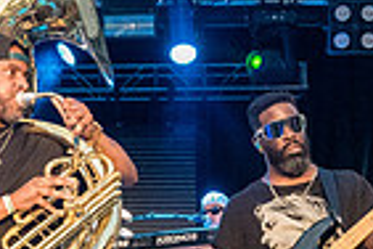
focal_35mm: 105
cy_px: 252
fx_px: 1088
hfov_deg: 19.4
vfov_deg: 12.9
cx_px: 112
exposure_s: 1/400
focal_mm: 24
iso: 5000
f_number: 4
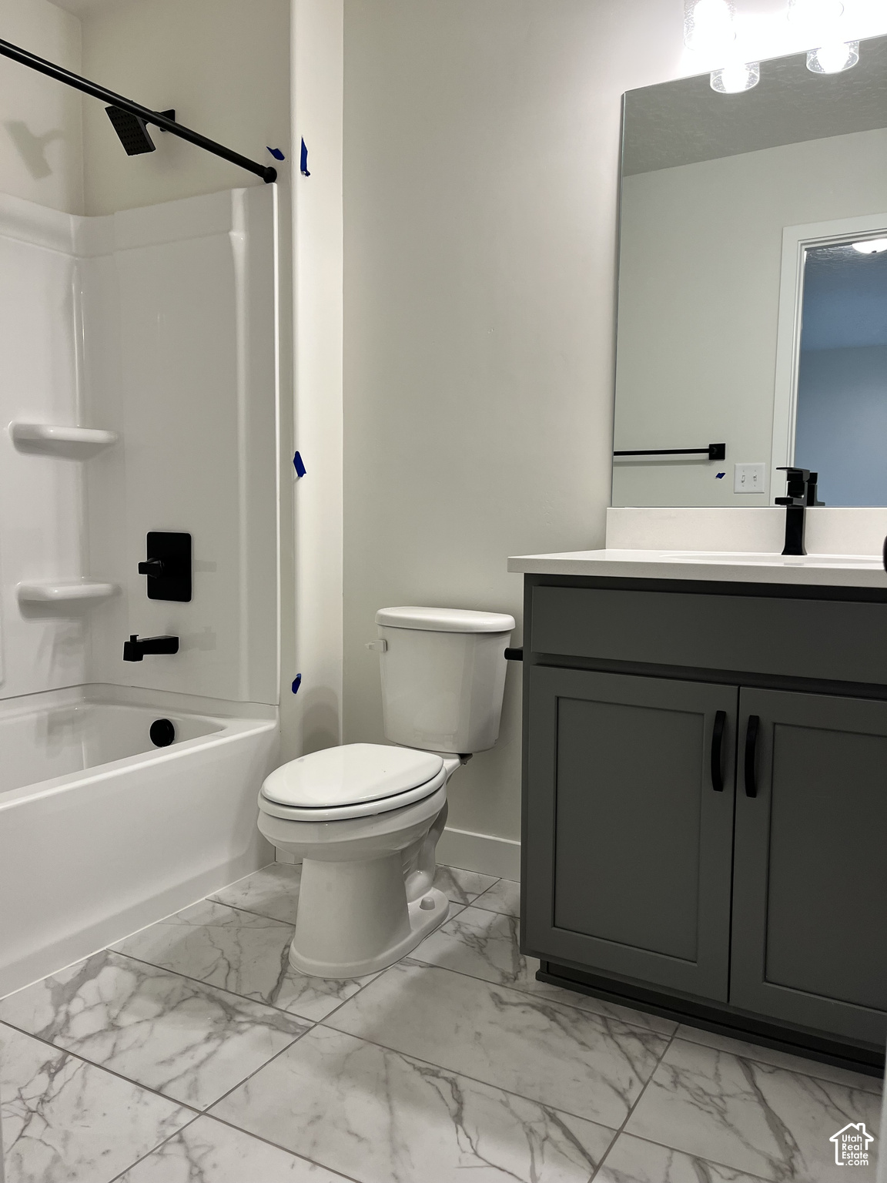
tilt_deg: -7.2
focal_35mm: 26
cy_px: 592
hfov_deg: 53.1
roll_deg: +1.0
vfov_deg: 67.3
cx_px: 444
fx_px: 888
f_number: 1.6
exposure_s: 1/120
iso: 100
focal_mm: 5.1
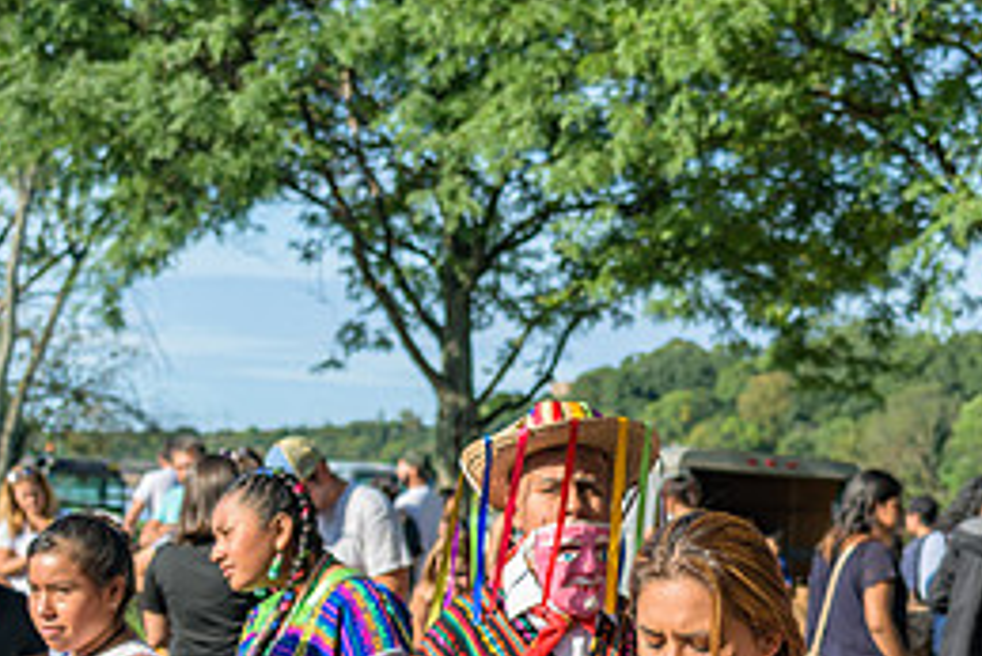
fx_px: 2320
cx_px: 656
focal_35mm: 85
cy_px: 635
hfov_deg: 23.8
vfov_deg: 15.8
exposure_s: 1/200
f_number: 4
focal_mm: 38
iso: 64
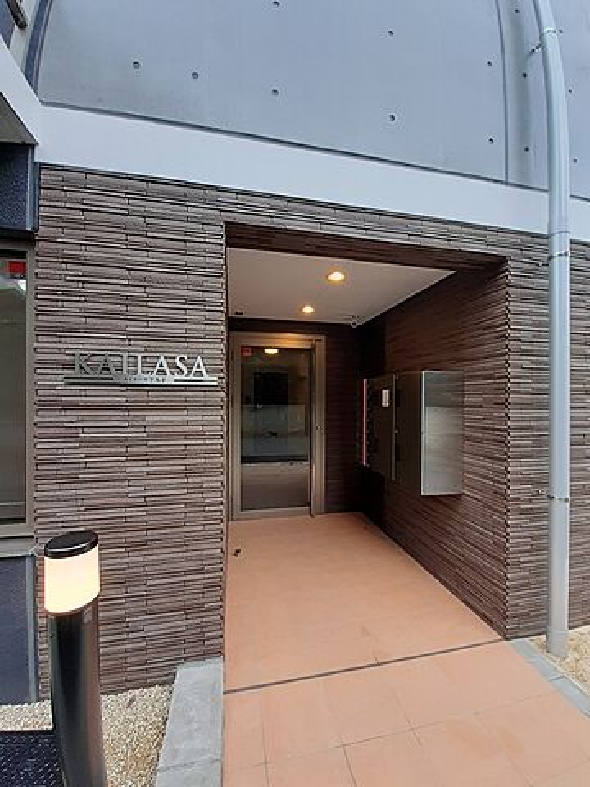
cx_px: 295
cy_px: 394
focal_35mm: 13
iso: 40
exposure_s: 1/154
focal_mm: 1.13
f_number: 2.2
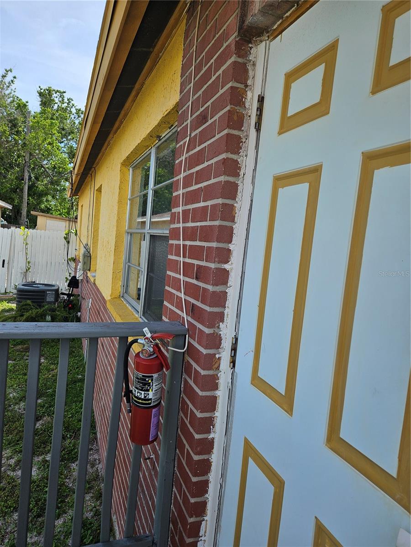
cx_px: 206
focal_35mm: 23
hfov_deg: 58.9
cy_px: 274
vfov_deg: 73.9
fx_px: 364
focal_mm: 5.4
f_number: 1.8
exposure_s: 1/1050
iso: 25
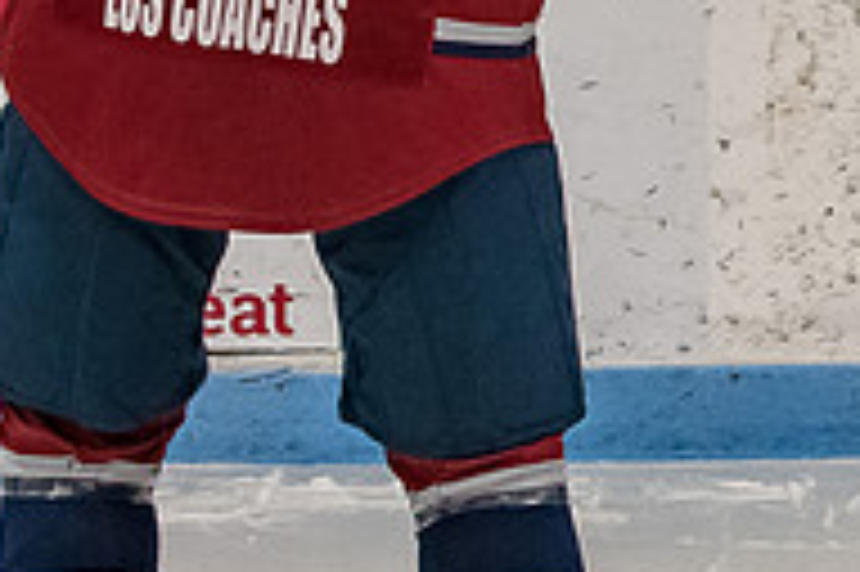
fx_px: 4845
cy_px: -318
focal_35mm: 203
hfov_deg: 10.0
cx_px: 957
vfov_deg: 6.7
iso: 3200
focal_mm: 32
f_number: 4.5
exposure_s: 1/250
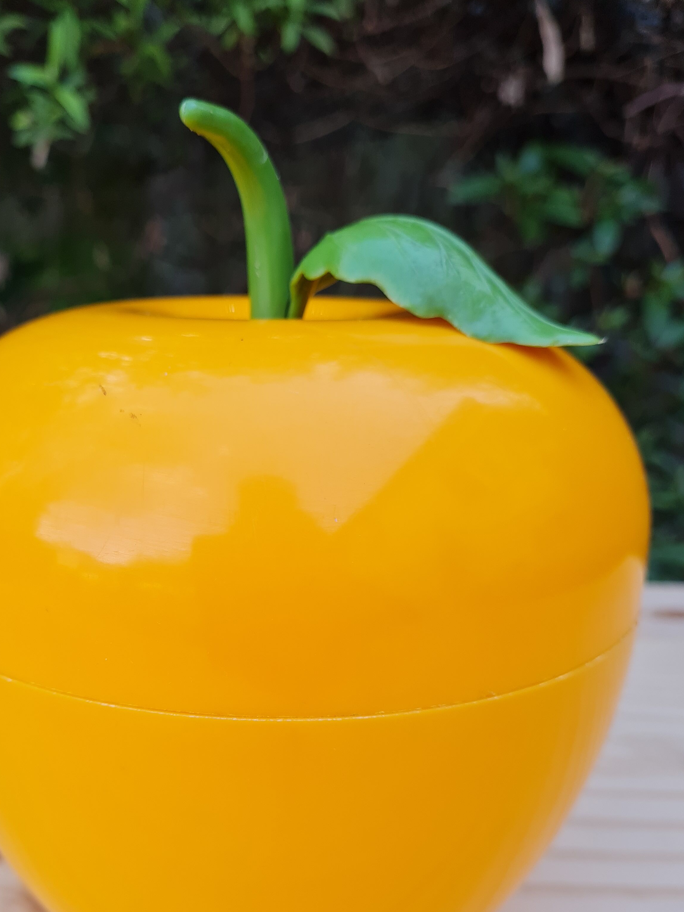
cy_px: 572
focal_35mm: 34
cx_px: 264
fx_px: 896
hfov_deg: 41.5
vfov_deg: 53.3
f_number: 1.8
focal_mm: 5.4
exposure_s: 1/201
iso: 50
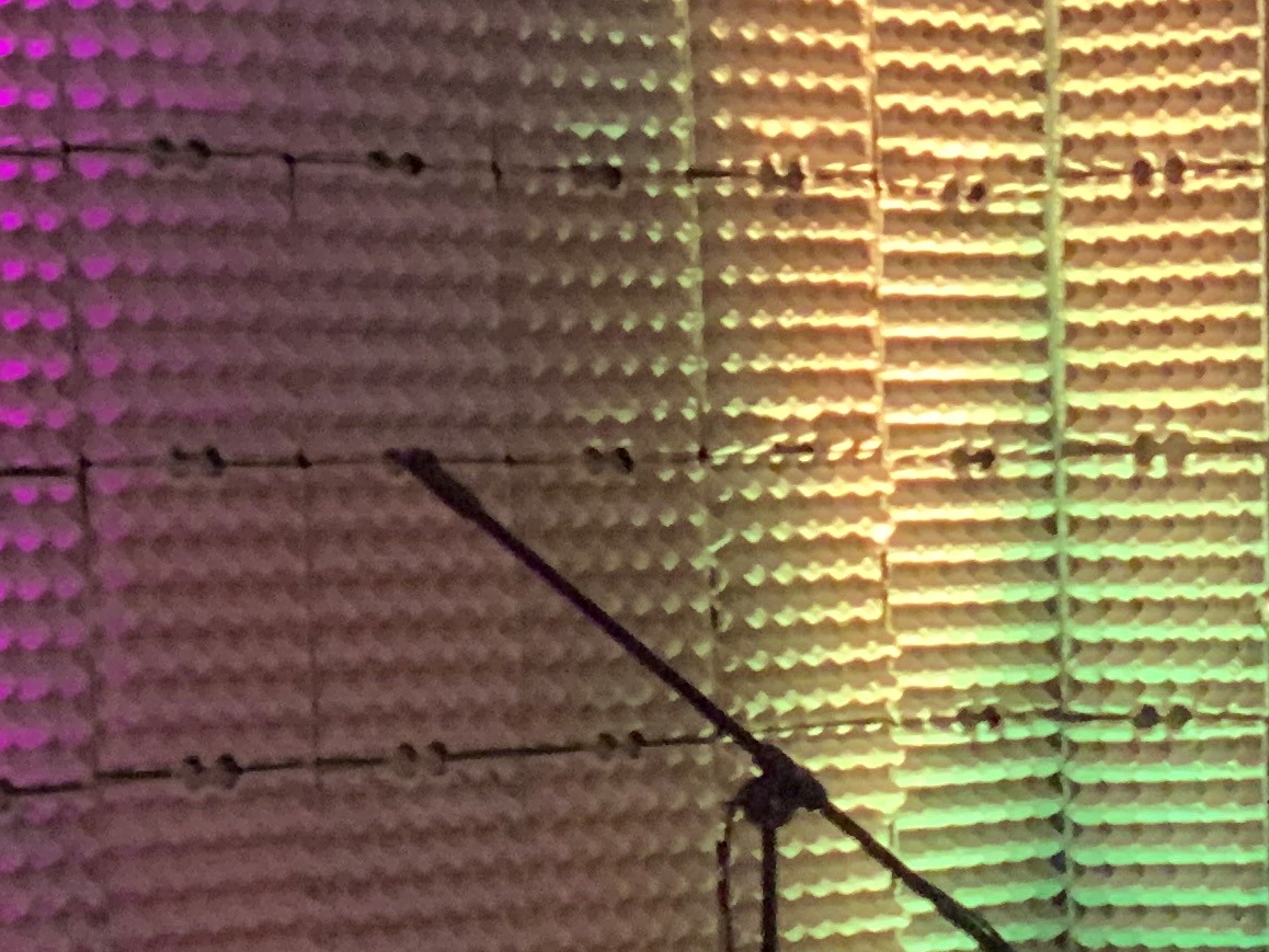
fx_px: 6637
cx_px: 1207
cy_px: 1504
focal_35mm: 181
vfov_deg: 8.0
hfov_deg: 10.8
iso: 640
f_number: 2.4
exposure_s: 1/25
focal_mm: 6
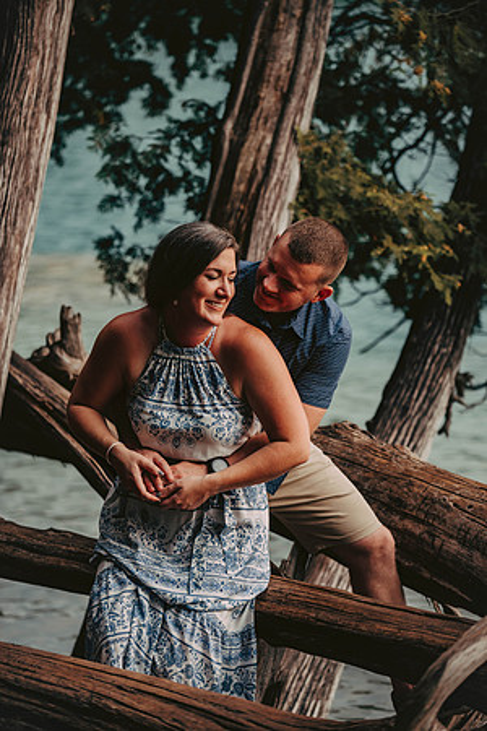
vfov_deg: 16.8
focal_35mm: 122
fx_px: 2475
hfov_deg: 11.2
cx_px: 244
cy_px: 366
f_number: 2.8
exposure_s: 1/500
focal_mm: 122
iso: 200
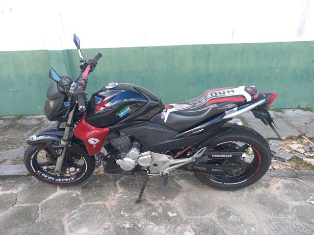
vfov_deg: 54.9
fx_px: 227
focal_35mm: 25
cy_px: 118
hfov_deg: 69.4
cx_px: 157
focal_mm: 4.6
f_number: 1.8
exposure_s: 1/120
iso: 32
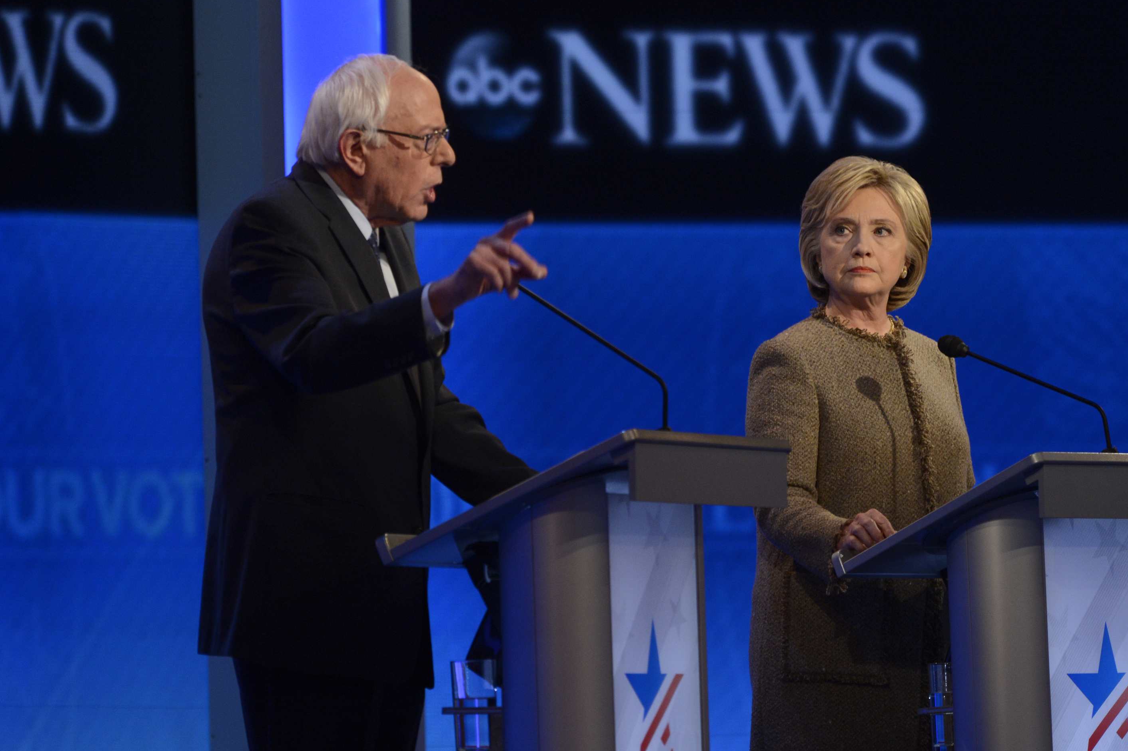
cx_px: 574
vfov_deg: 3.9
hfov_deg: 5.9
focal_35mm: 351
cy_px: 395
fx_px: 10992
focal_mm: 330
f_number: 8
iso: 3200
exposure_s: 1/80
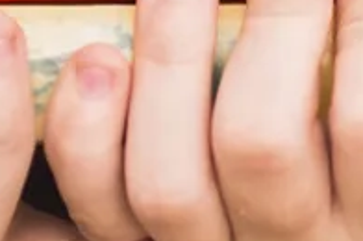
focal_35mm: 322
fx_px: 3242
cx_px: -13
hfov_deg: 6.4
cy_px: -369
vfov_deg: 4.2
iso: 500
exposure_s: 1/2500
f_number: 1.8
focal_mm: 35
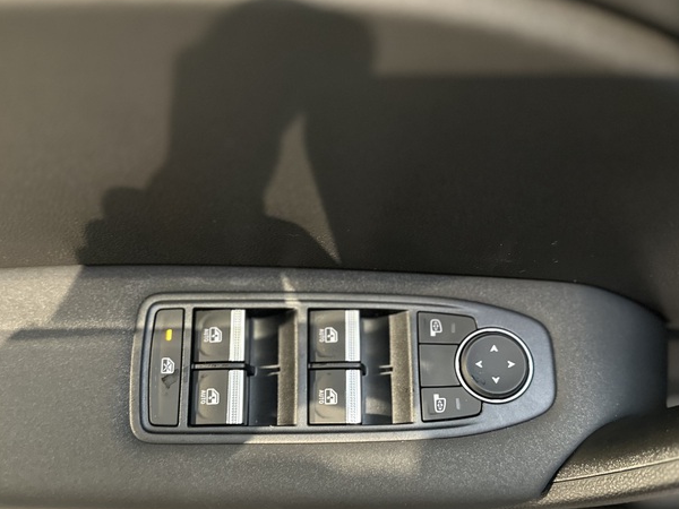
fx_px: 628
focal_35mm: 32
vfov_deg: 43.7
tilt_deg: -71.7
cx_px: 333
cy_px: 327
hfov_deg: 56.8
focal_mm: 6.86
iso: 640
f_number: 1.78
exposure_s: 1/33
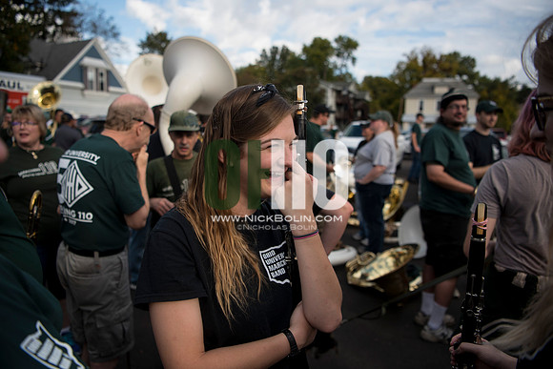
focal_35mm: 24
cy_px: 184
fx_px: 369
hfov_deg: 73.7
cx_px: 276
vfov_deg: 53.2
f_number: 2.8
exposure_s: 1/2000
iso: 250
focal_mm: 24
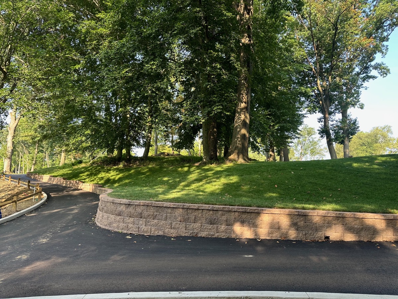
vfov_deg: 56.8
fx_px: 276
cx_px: 199
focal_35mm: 24
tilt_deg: +7.1
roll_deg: -1.5
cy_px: 150
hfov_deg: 71.6
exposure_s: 1/250
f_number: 1.78
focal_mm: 6.86
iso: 80
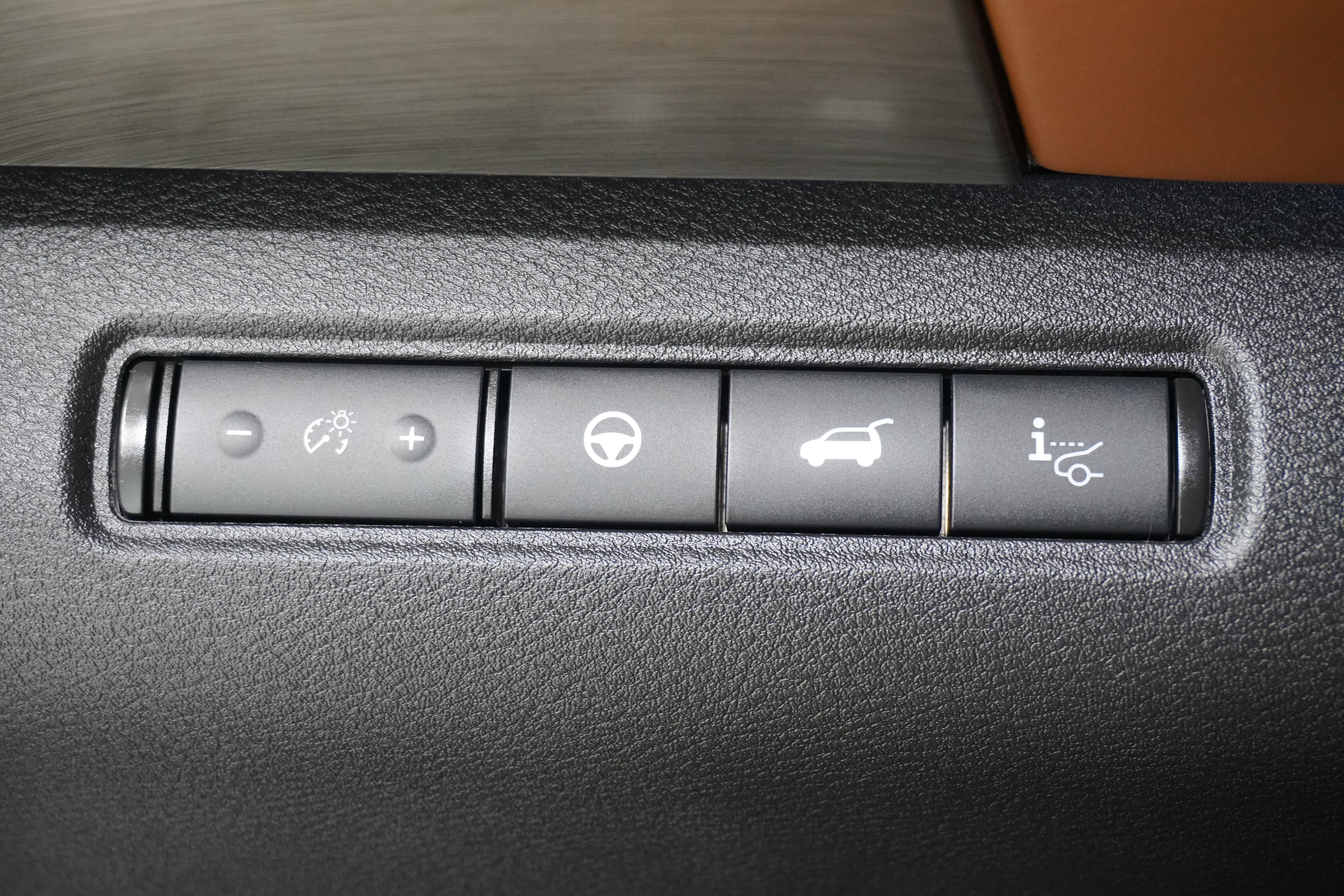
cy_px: 448
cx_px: 672
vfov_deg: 22.3
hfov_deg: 32.9
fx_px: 2278
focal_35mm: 61
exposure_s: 1/80
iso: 3200
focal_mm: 41
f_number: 5.6
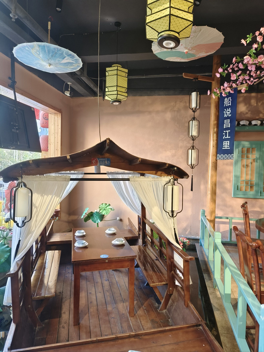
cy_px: 176
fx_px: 234
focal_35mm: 23
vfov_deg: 73.9
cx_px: 132
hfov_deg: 58.9
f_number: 1.75
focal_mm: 5.5
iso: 1065
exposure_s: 1/33.3
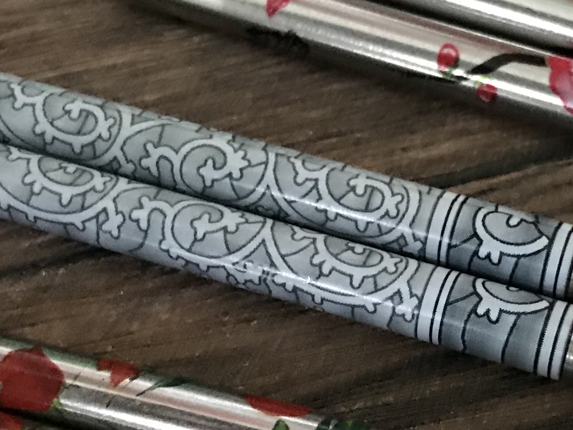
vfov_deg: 16.7
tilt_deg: -66.4
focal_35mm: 88
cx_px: 451
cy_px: 297
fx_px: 1457
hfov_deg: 22.0
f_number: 1.8
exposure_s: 1/6
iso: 80
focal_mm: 3.99
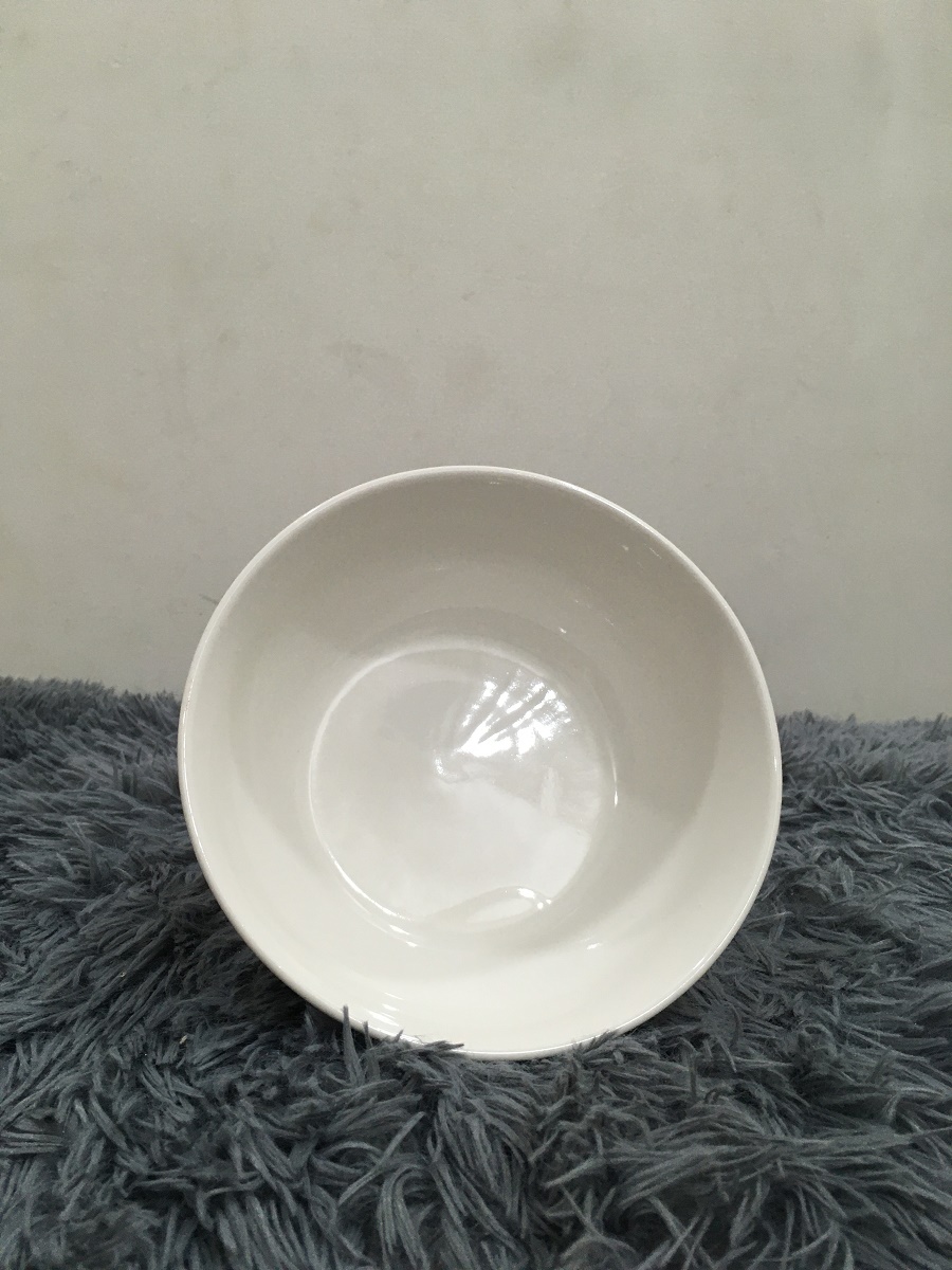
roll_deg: -1.1
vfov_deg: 61.7
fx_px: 1063
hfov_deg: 48.2
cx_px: 476
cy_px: 635
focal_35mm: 29
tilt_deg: -9.8
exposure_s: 1/33
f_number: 2.2
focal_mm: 4.15
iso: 50
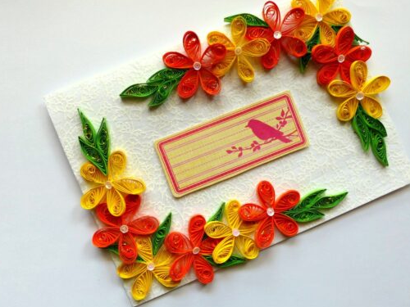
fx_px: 355
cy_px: 143
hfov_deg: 59.9
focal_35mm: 30
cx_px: 221
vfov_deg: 46.8
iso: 100
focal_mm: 4.5
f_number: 2.8
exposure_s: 1/100
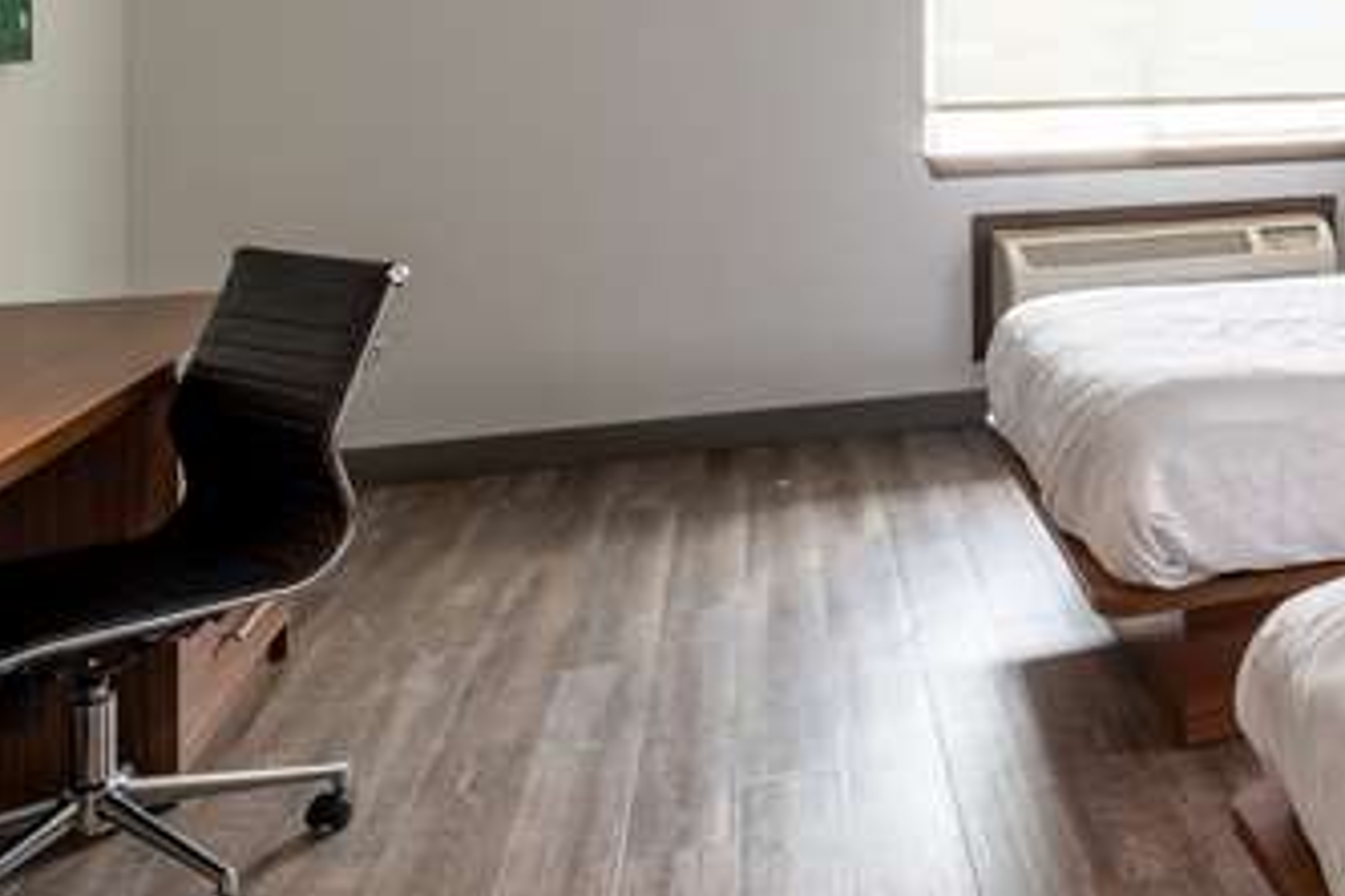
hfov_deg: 36.3
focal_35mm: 43
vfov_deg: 30.4
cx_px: 1573
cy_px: 178
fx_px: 1606
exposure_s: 1/50
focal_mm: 14
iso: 640
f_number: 8
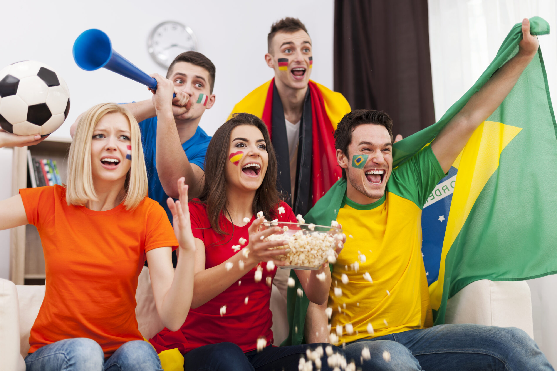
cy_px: 186
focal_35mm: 50
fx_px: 774
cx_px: 278
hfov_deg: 39.6
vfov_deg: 27.0
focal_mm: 50
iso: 100
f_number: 2.2
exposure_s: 1/100
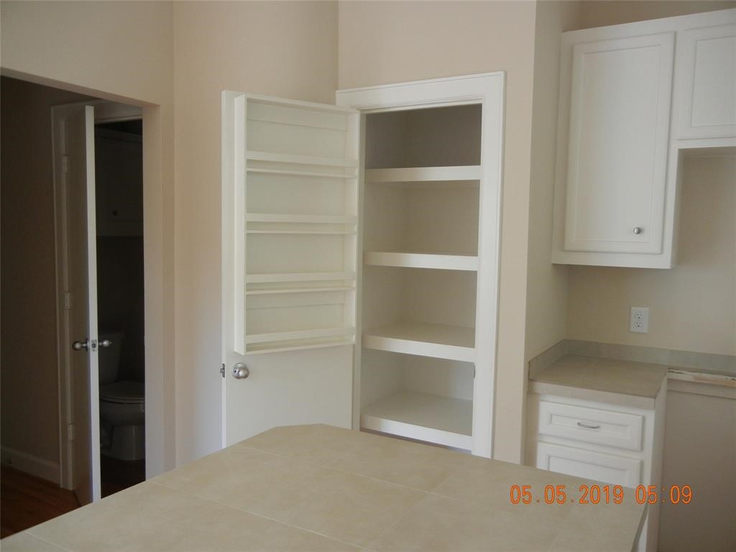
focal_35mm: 30
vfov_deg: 46.8
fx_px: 638
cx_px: 368
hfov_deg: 60.0
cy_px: 276
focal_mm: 5.4
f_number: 3.5
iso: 244
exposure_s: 1/30
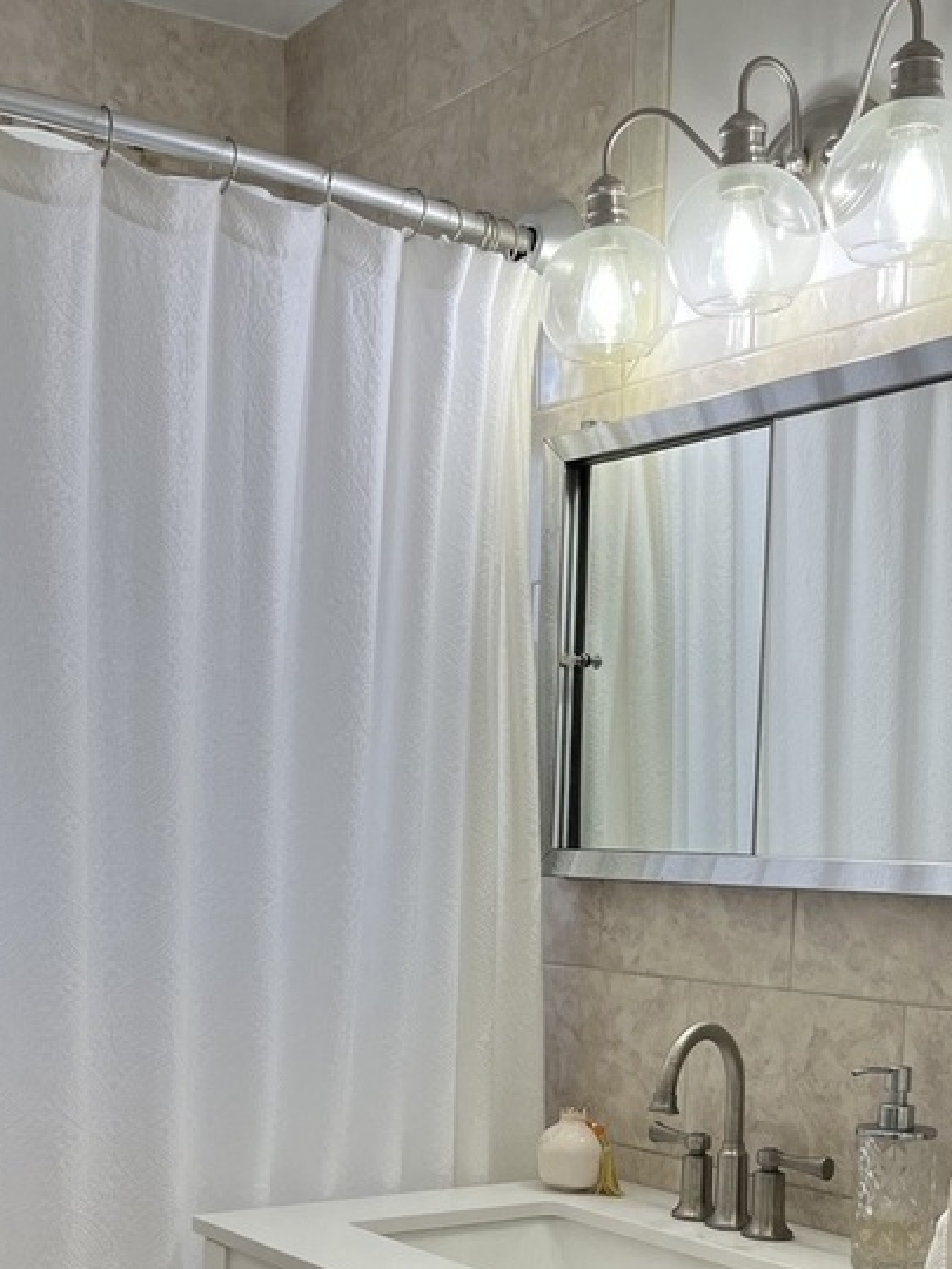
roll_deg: +0.0
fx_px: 1907
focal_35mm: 52
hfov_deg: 27.9
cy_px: 1062
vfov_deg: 35.3
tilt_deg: -6.5
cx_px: 338
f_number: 1.6
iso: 50
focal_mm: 5.1
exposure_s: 1/120
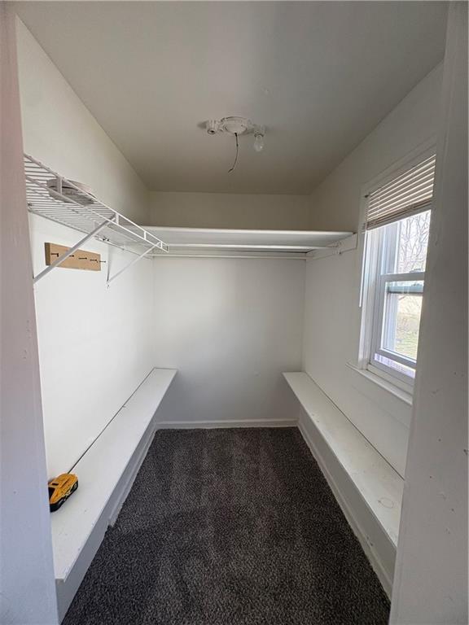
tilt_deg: -5.1
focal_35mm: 14
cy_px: 312
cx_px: 234
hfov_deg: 85.7
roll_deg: -1.9
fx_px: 253
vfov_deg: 102.1
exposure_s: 1/99
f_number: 2.2
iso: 160
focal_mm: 2.22
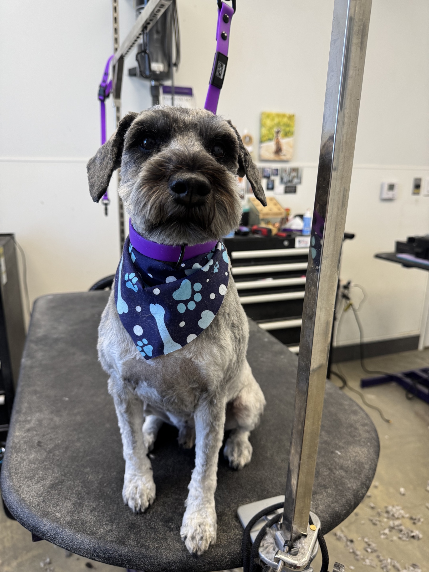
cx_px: 214
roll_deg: -0.2
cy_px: 286
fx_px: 397
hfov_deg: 56.8
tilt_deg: -15.8
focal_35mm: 24
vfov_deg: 71.6
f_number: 1.78
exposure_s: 1/120
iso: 160
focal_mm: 6.76
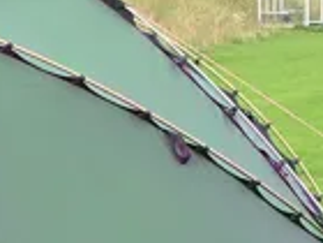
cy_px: 183
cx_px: -228
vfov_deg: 5.8
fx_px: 2398
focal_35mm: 257
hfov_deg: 7.5
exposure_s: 1/199
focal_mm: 9.3
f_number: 3.5
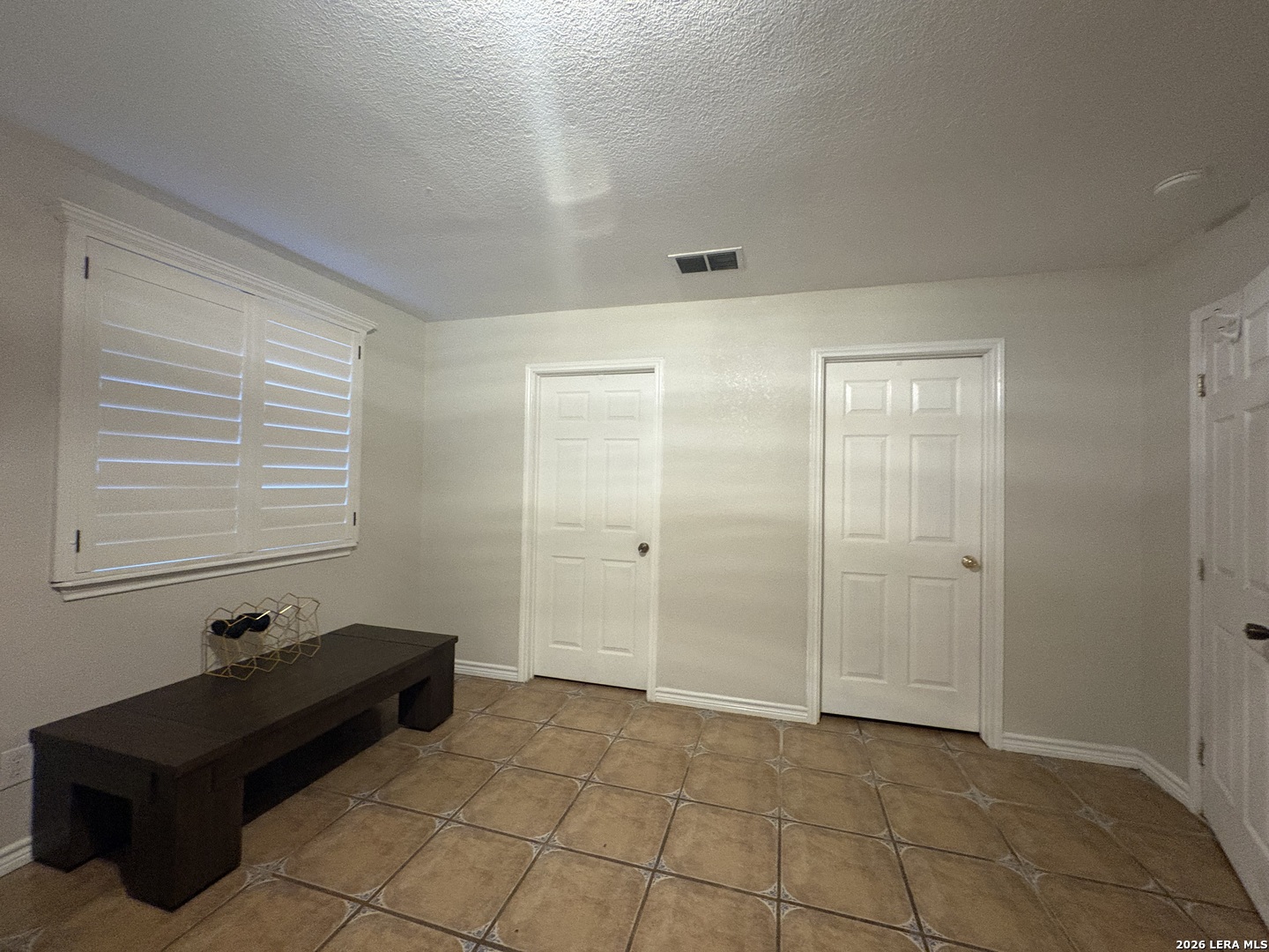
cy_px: 476
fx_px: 513
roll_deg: -0.7
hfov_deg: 102.1
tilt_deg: +1.0
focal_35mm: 14
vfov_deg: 85.7
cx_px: 634
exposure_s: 1/40
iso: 640
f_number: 2.2
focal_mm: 2.22
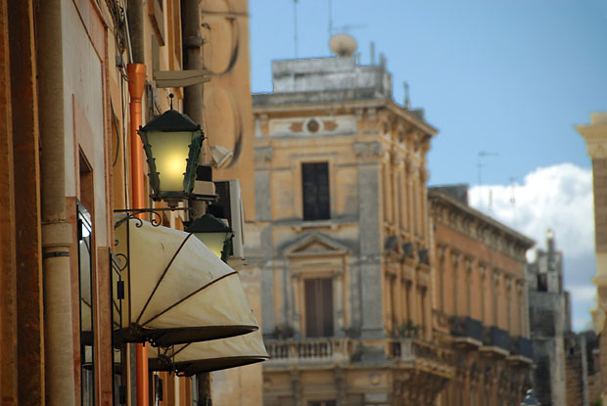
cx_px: 304
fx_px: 4305
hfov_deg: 8.1
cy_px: 203
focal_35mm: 255
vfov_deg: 5.4
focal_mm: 170
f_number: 5.6
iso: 100
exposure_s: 1/180
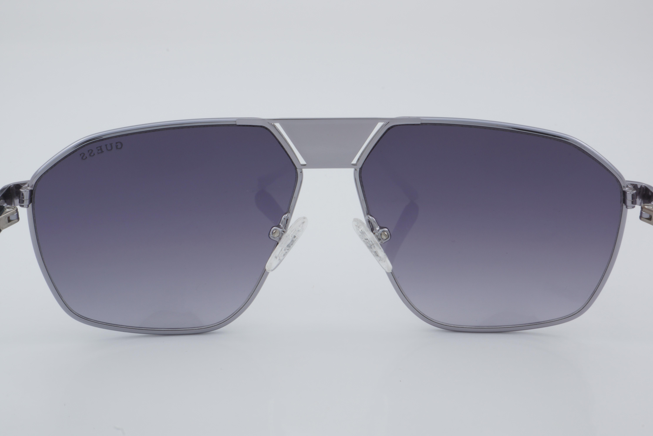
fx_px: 1088
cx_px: 326
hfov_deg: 33.4
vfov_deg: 22.6
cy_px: 218
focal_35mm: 60
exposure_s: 1/4
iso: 100
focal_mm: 40
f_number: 32
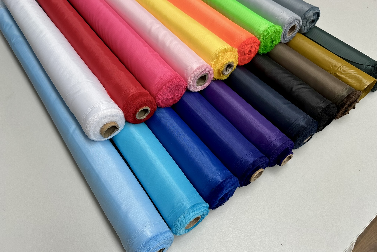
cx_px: 188
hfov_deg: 71.5
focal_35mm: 25
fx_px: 262
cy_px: 114
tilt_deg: -50.9
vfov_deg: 51.2
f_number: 1.78
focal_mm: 6.86
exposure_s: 1/121
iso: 125
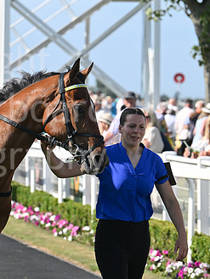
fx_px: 2053
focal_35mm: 254
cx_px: -2
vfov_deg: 7.8
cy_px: 116
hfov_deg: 5.8
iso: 400
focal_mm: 150
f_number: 5.6
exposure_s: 1/2000
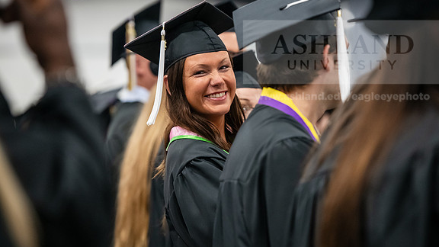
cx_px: 220
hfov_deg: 12.4
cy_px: 112
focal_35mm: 174
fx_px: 2025
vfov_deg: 7.0
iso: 3200
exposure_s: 1/200
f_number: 3.2
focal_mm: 165
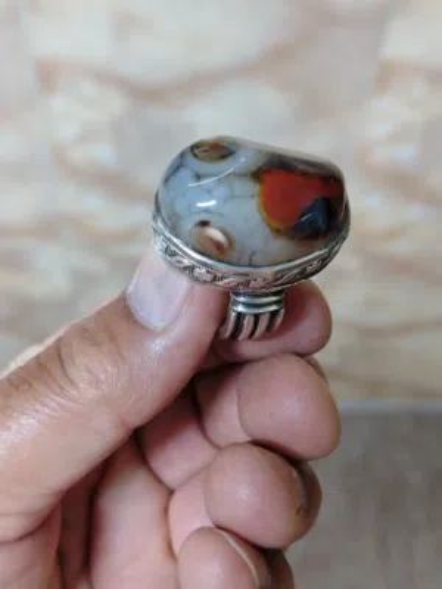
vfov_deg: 39.7
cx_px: 221
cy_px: 294
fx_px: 817
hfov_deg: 30.3
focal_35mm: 48
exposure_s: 1/40
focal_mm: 5.25
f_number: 1.75
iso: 309
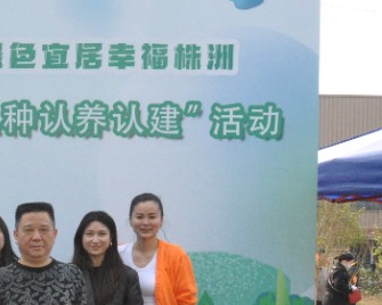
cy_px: 286
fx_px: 1164
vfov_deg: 14.8
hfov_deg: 17.4
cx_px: -129
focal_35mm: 103
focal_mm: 24
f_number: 14
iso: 2500
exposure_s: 1/800
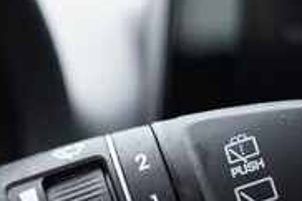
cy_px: 217
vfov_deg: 12.3
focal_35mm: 109
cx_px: 66
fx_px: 914
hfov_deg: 18.6
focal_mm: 24
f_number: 2.8
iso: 250
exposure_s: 1/40
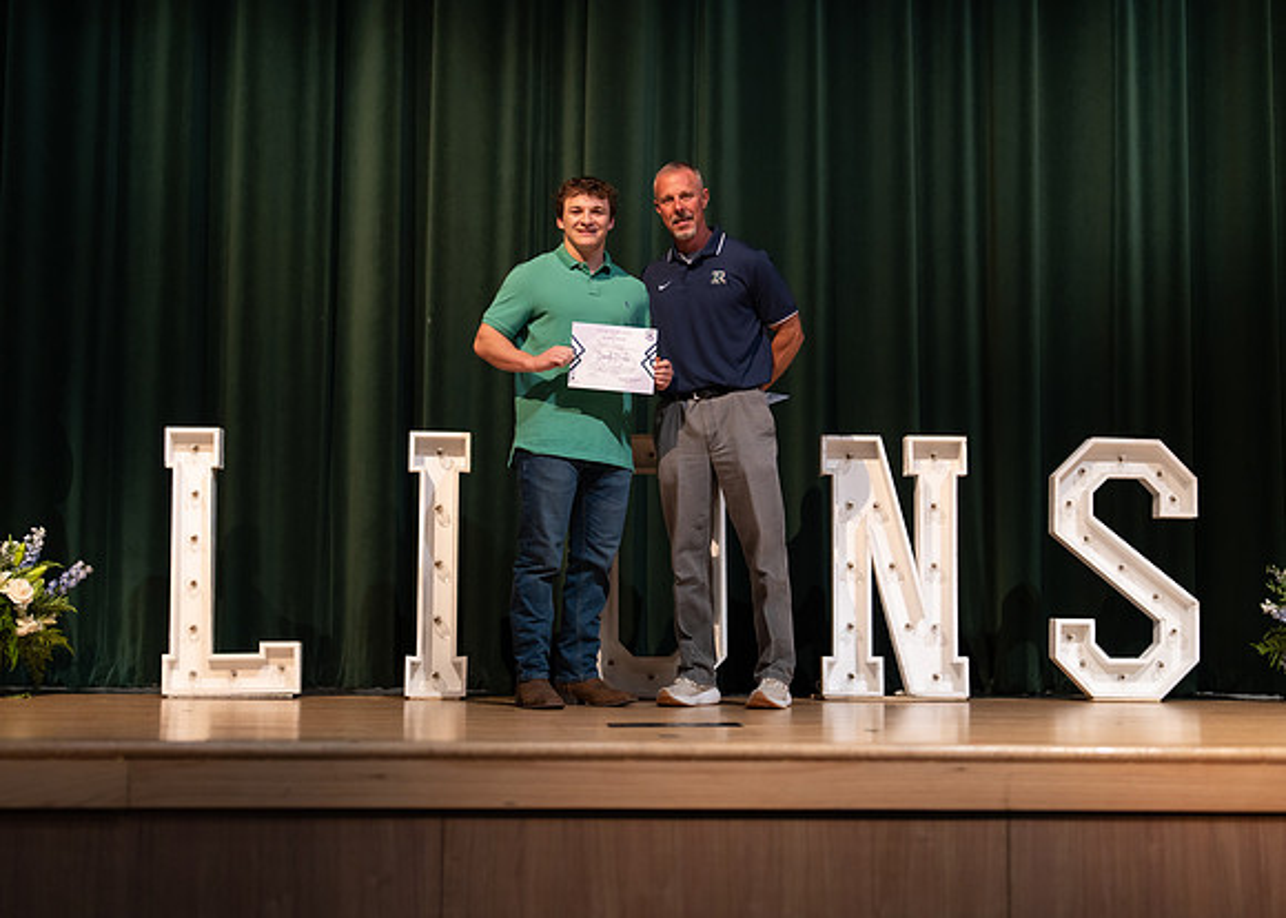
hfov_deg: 35.8
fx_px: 1992
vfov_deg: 26.0
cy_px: 459
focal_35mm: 55
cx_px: 643
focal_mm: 50
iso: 500
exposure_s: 1/320
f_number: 1.2
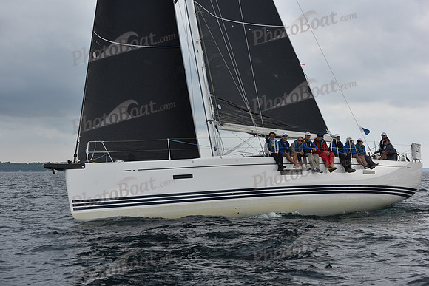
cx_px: 214
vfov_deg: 19.5
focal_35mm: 70
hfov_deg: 28.8
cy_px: 143
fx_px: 834
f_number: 7.1
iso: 400
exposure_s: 1/800
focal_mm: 70
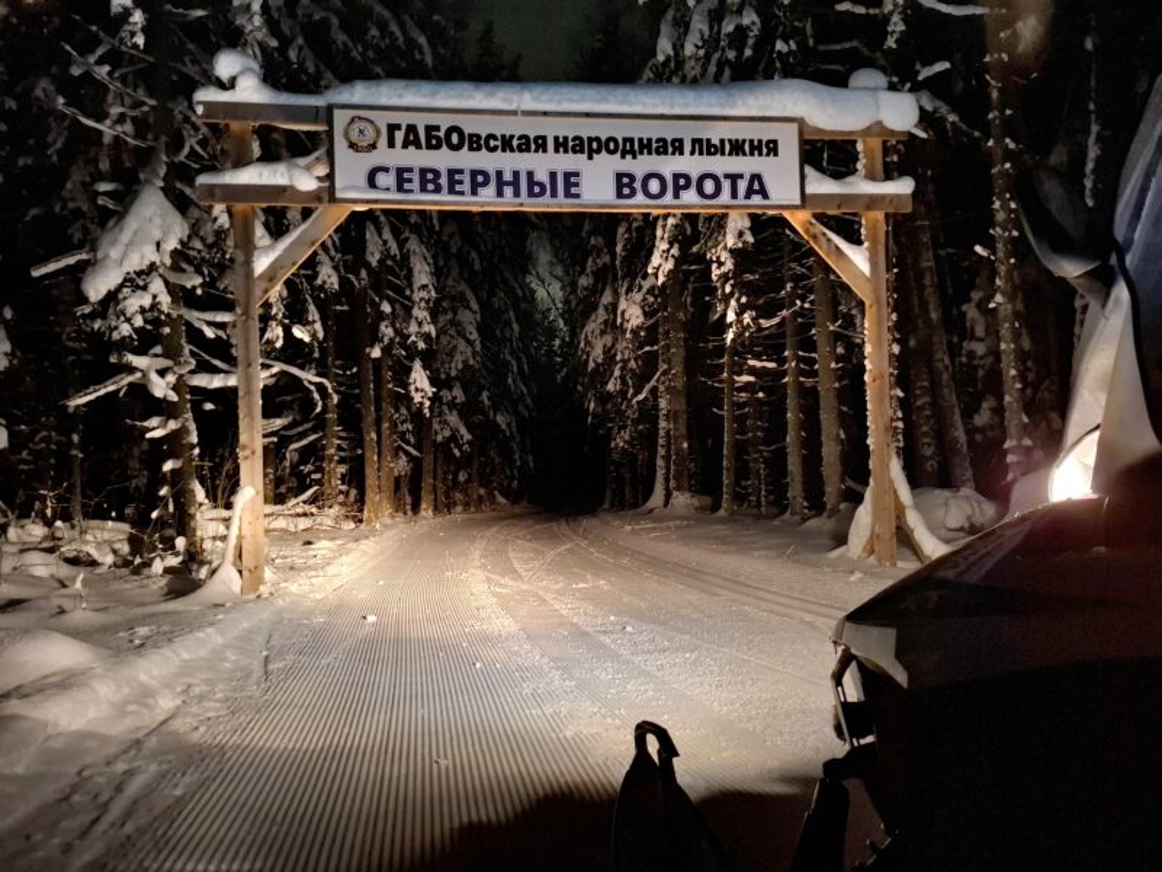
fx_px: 772
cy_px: 436
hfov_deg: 73.9
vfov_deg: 58.9
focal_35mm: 23
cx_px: 581
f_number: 1.8
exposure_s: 1/20
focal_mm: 5.54
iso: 800
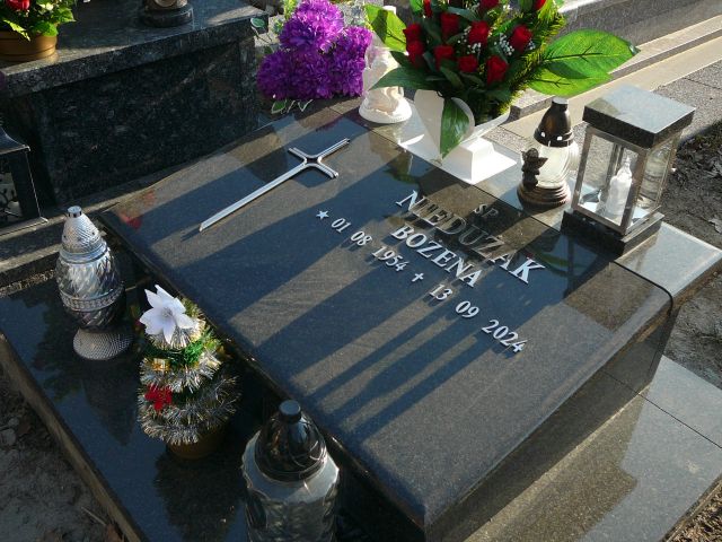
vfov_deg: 40.7
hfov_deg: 52.6
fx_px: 730
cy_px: 271
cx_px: 361
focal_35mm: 35
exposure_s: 1/320
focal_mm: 5.2
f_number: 2.8
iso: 80
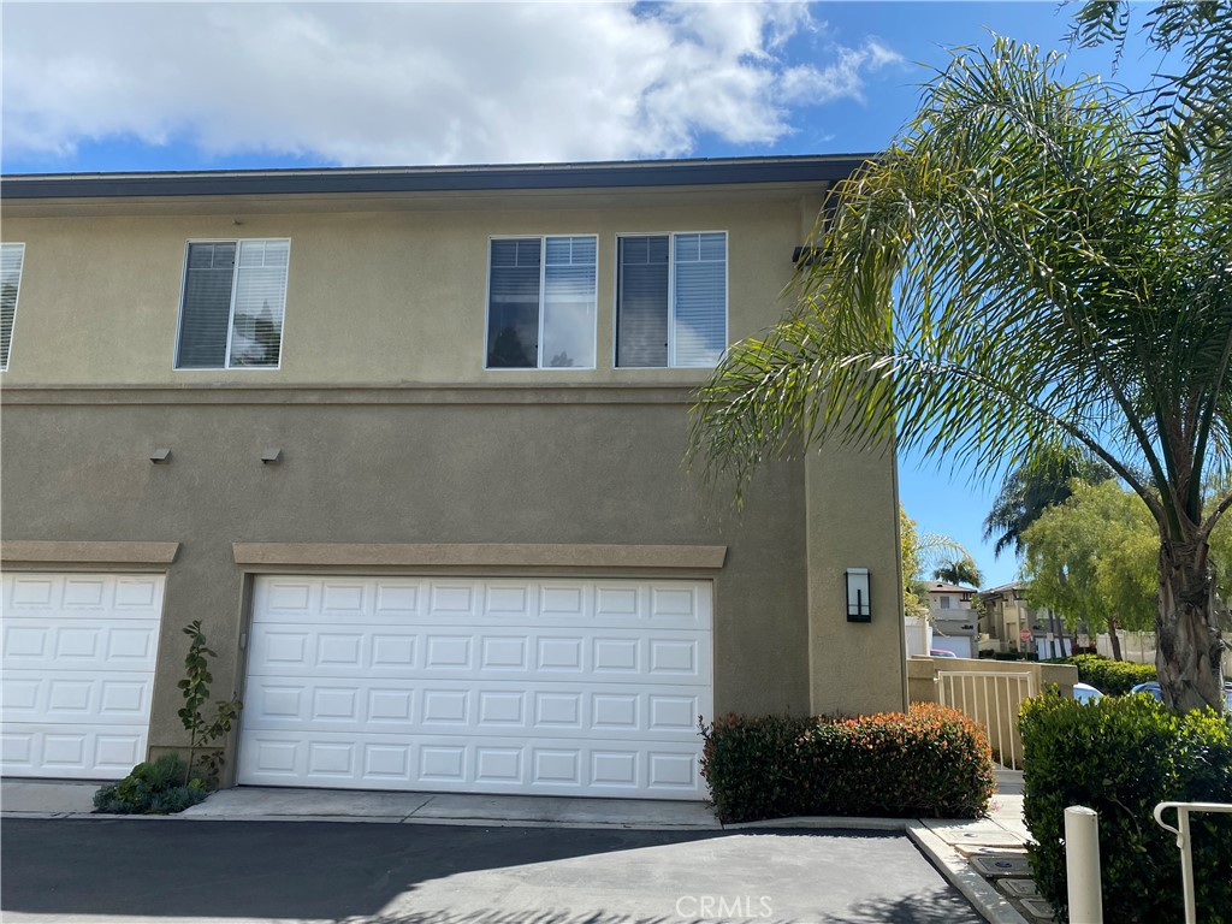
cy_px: 462
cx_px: 616
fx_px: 925
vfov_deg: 53.1
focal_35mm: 26
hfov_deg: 67.3
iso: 32
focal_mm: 4.25
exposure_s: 1/1701
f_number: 1.8
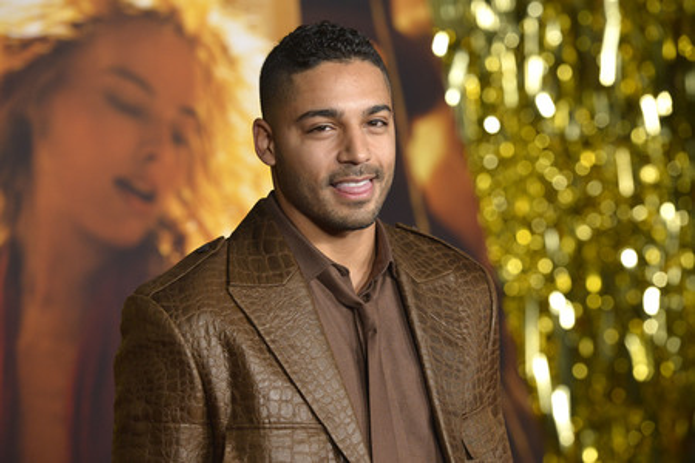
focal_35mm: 165
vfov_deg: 8.3
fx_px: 3185
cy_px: 232
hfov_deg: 12.5
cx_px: 348
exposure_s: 1/320
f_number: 5
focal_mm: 165
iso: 2000
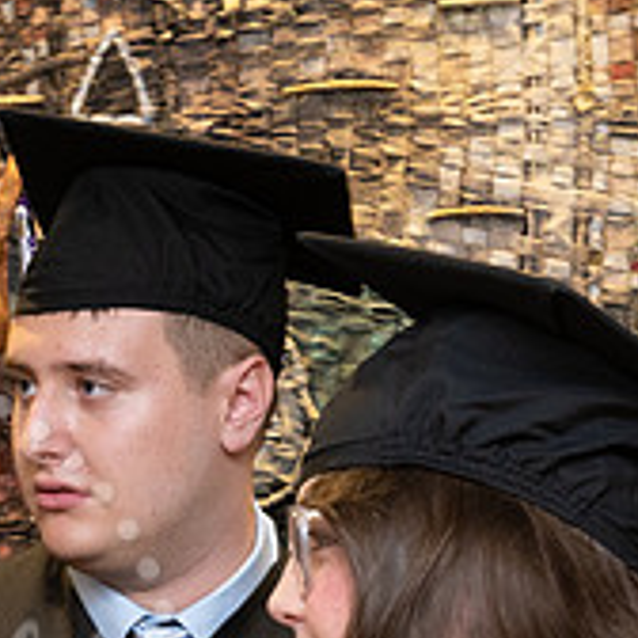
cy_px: 736
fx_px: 3962
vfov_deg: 9.1
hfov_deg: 9.1
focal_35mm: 190
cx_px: -68
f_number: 5.6
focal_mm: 52
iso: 640
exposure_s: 1/80
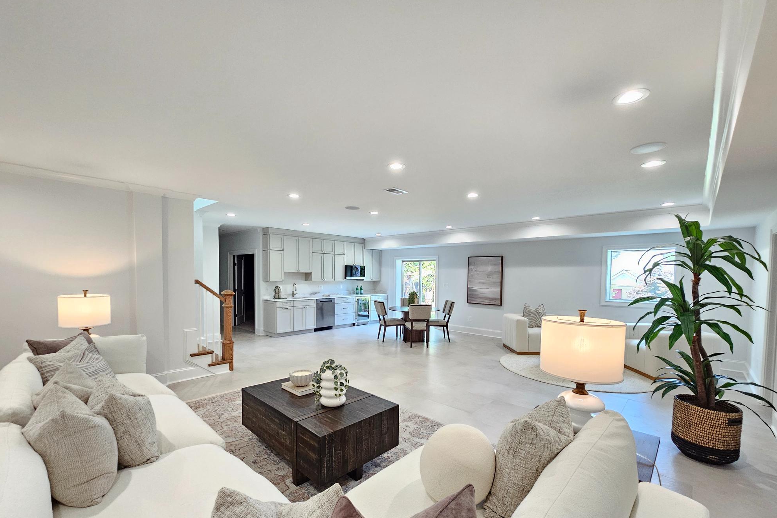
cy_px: 286
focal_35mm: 14
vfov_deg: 81.0
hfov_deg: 104.2
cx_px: 382
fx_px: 302
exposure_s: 1/60
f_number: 2.2
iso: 250
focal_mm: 2.2
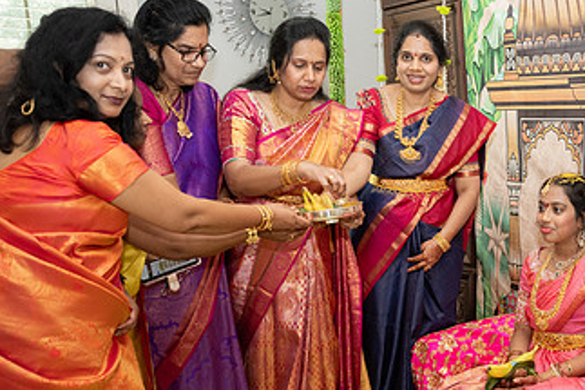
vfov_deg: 28.9
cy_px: 280
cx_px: 494
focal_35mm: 46
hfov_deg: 40.4
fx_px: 747
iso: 800
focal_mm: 25
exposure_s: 1/160
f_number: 3.5
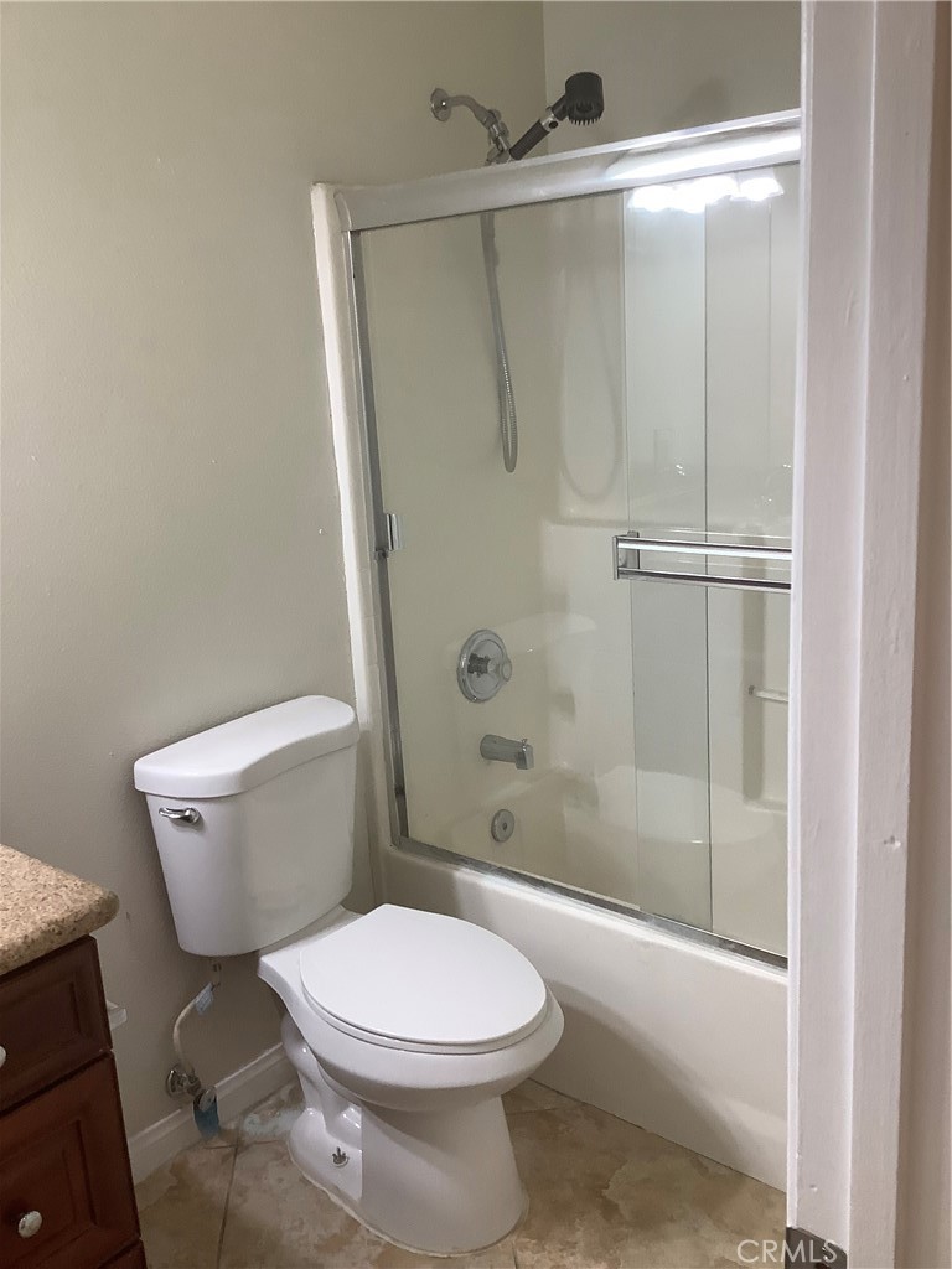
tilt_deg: -14.4
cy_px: 634
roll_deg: +4.5
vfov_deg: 58.4
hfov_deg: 45.4
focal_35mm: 31
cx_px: 476
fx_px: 1137
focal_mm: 3.3
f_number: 2.4
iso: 80
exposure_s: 1/60
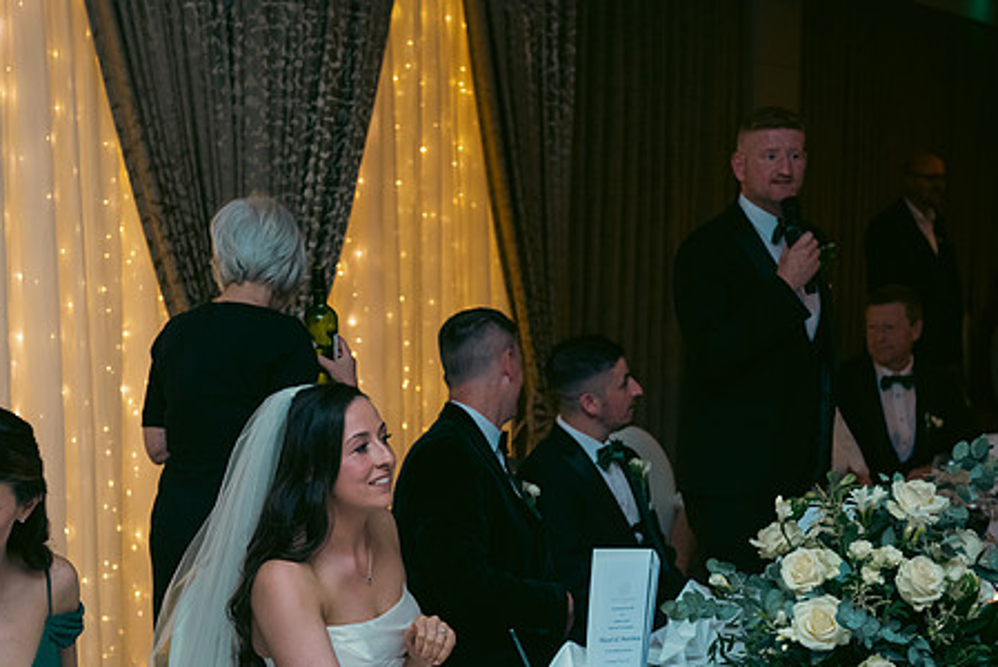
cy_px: 395
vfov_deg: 21.9
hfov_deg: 32.3
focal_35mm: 62
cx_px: 438
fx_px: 1720
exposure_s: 1/160
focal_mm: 48
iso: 800
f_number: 3.5
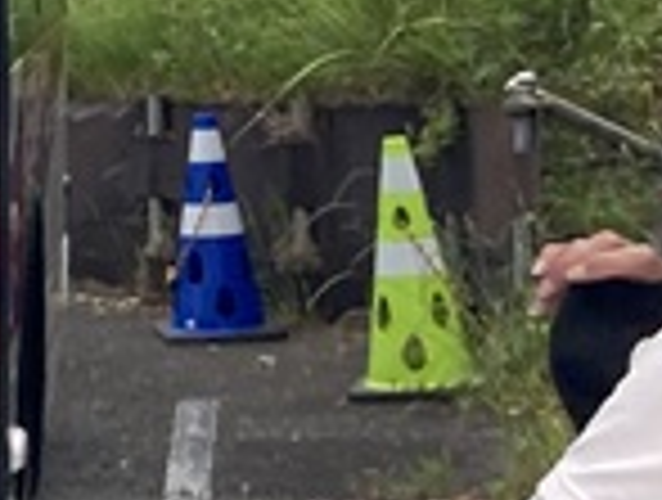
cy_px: 77
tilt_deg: +0.5
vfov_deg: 7.8
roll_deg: +3.3
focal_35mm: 190
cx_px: -1117
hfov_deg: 9.0
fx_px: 3642
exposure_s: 1/1116
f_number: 1.8
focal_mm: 3.99
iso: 20
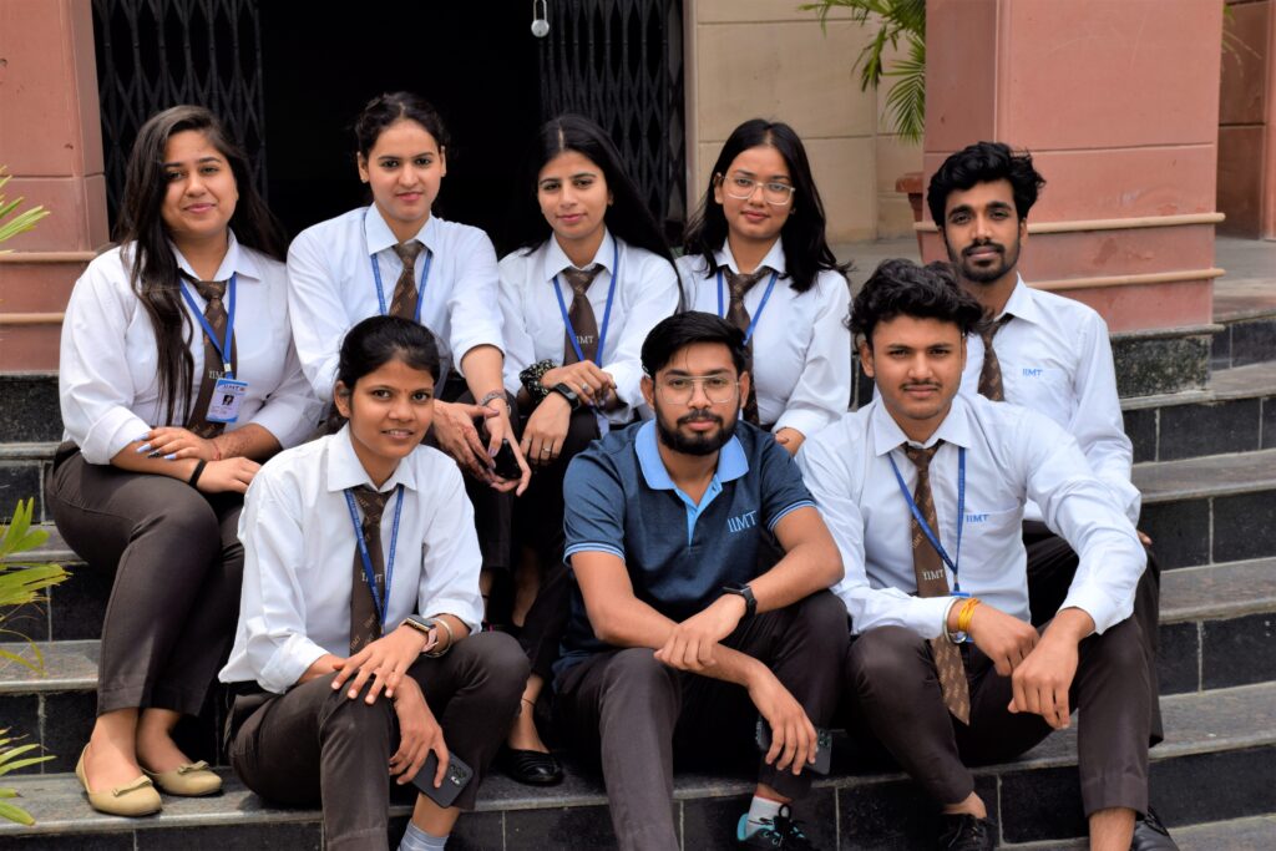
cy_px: 426
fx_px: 2393
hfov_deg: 29.9
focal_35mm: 68
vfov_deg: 20.2
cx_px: 638
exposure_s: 1/320
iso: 200
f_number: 9
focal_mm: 45
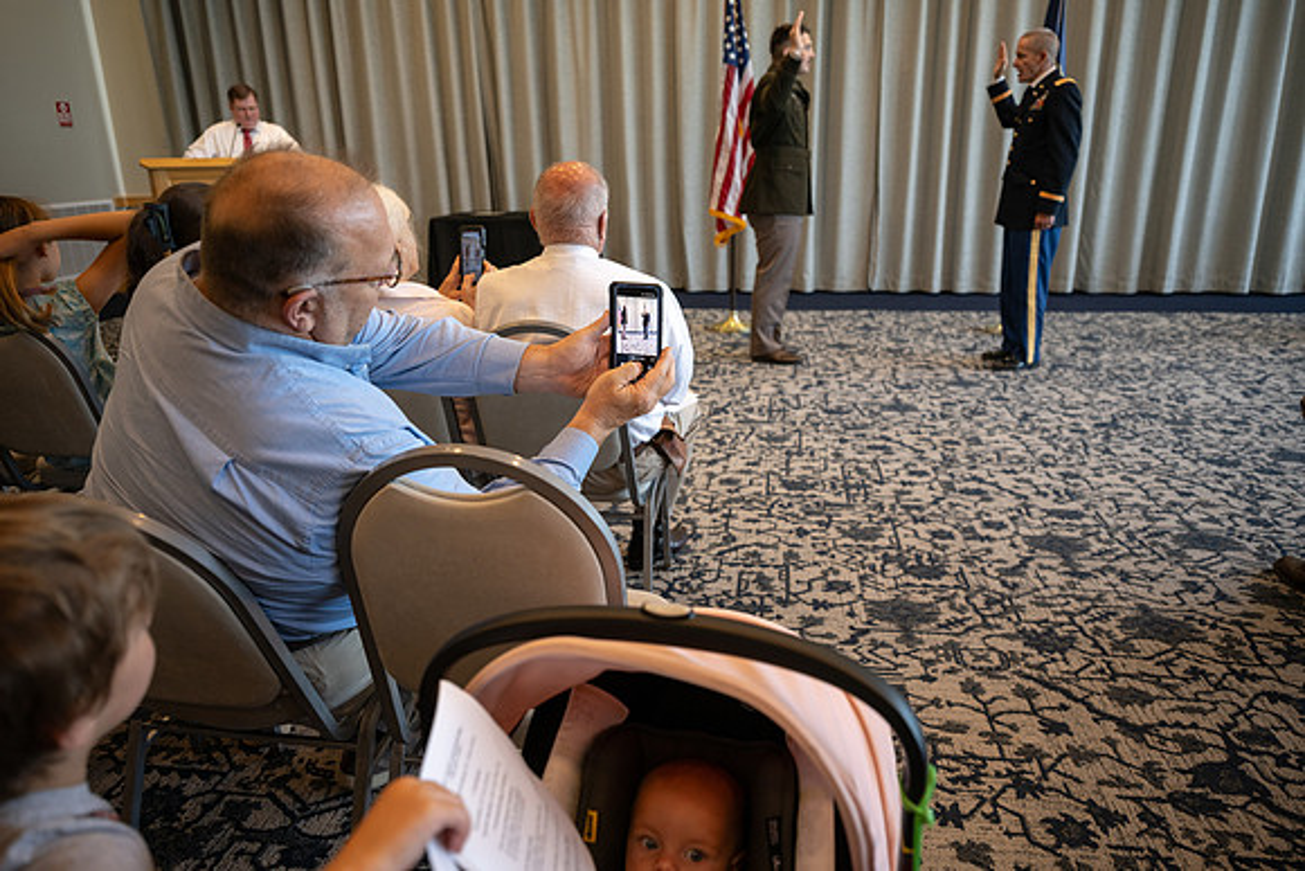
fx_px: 906
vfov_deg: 51.3
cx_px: 652
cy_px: 436
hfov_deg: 71.5
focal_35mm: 25
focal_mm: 25
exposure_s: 1/125
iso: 200
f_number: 2.8
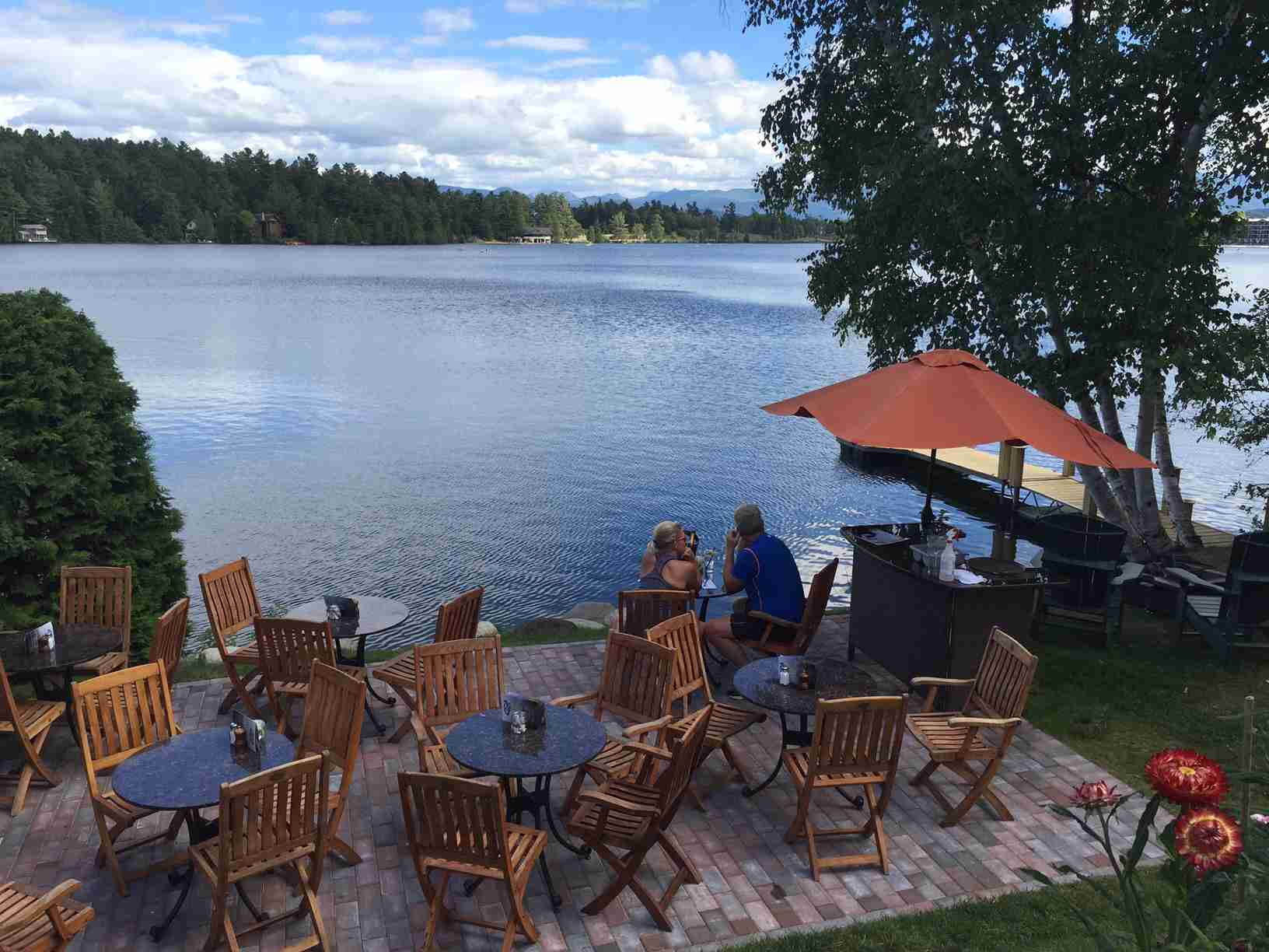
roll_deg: -0.7
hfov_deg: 61.7
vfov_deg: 48.2
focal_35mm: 29
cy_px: 476
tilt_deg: -13.5
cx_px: 634
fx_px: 1063
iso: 32
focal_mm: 4.15
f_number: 2.2
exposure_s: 1/1130
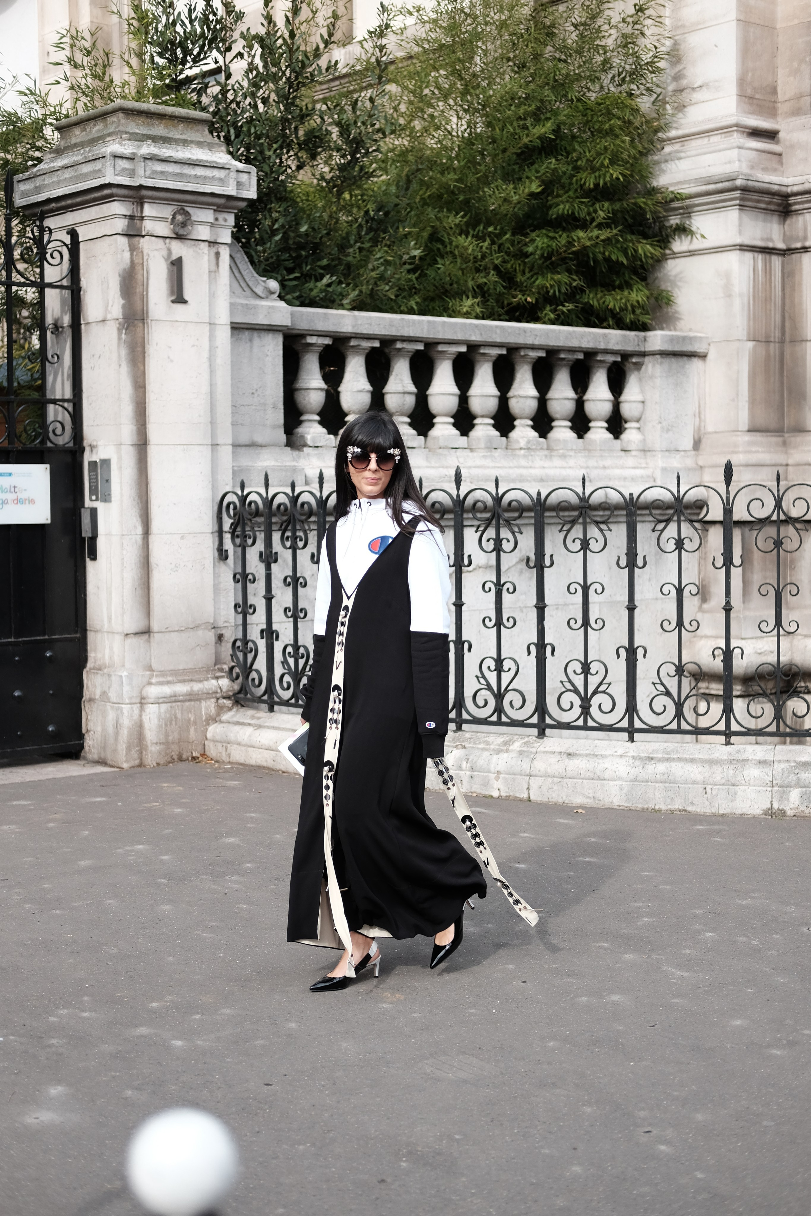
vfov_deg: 37.5
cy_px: 608
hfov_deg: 25.5
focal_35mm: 53
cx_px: 406
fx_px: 1791
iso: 400
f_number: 2
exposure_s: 1/4000
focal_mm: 35
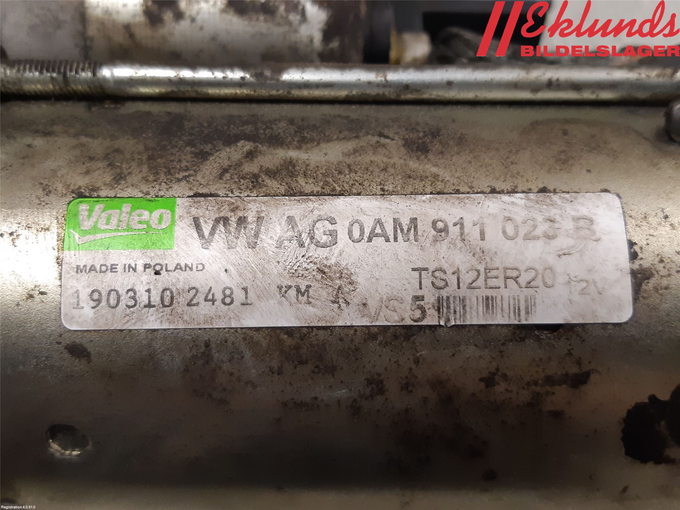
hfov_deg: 67.3
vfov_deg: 53.1
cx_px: 340
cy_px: 255
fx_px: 511
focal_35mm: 26
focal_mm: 3.93
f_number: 1.7
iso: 160
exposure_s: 1/50
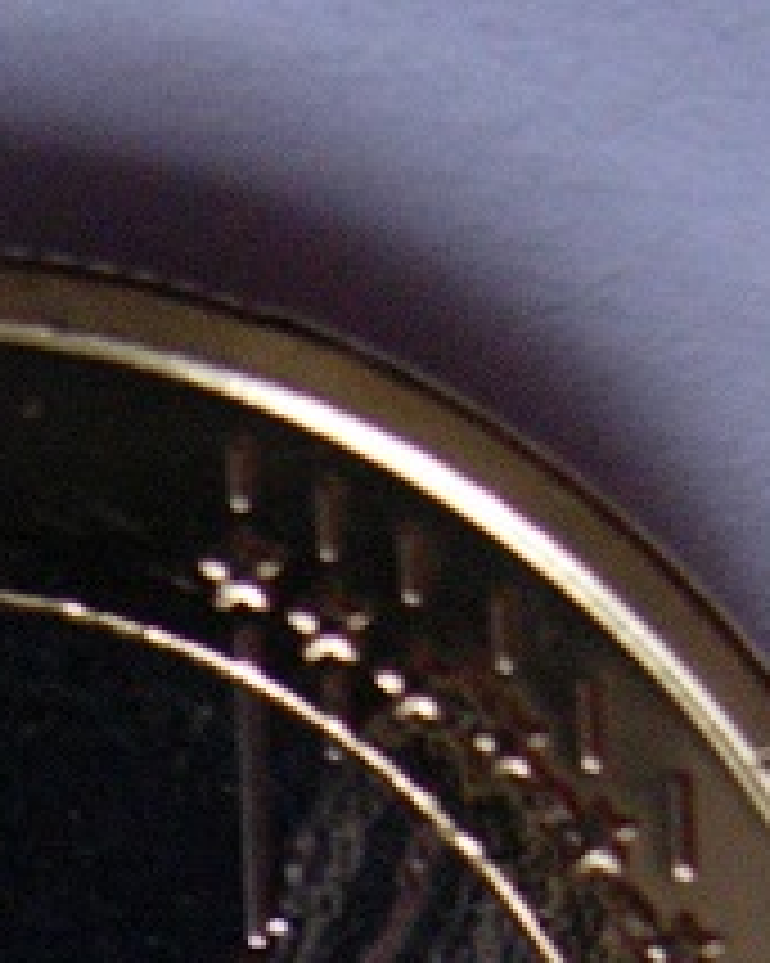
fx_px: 4362
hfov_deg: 9.9
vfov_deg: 12.2
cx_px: -135
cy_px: 1334
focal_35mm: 153
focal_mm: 7.8
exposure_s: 1/26.9
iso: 200
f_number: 2.8
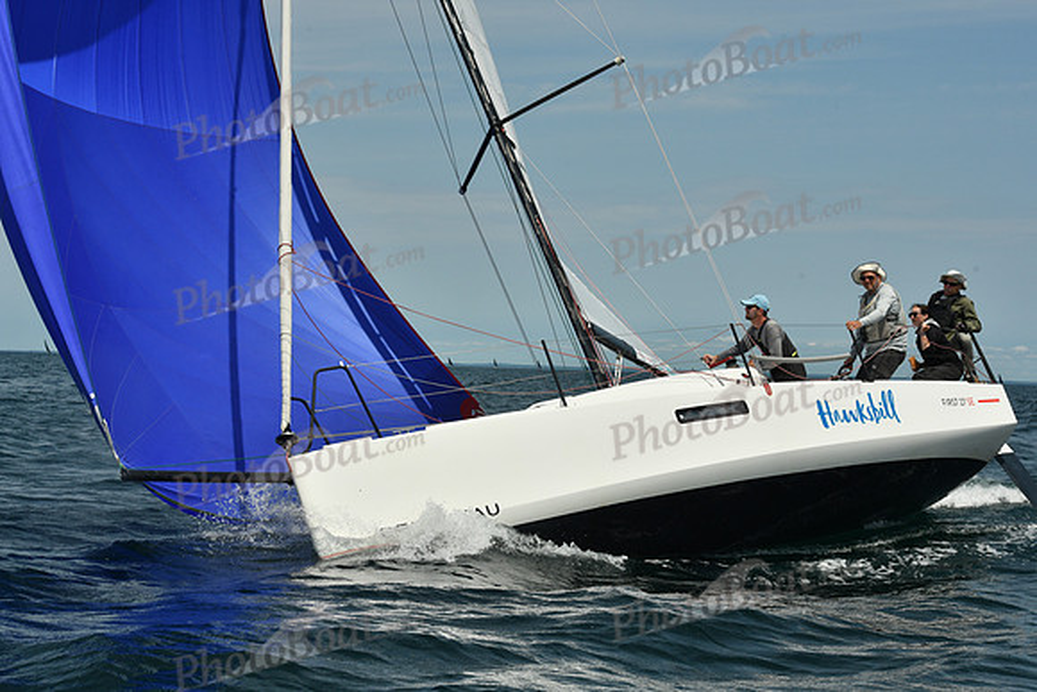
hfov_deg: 28.8
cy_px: 346
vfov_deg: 19.5
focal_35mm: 70
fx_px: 2017
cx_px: 518
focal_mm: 70
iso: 320
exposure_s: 1/1000
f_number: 13
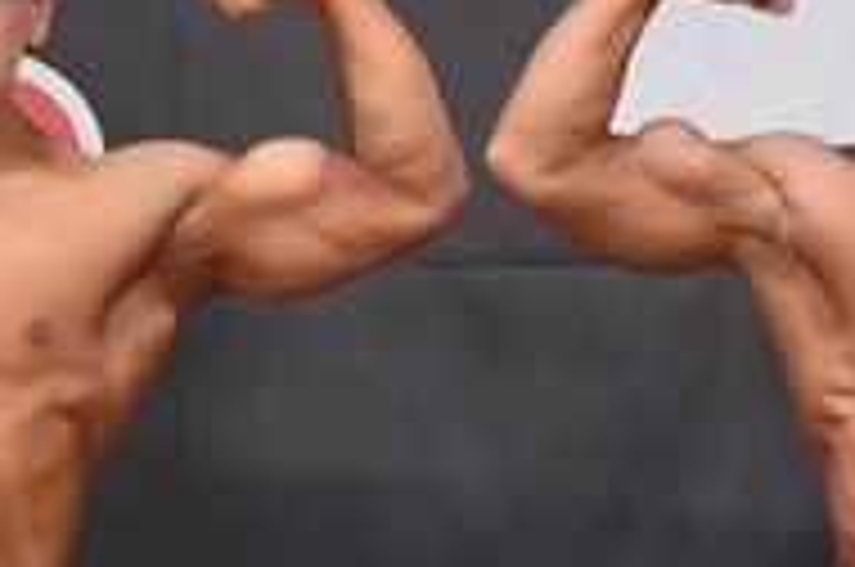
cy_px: 864
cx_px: 1703
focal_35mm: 918
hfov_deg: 2.2
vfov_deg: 1.5
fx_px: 21766
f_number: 5.6
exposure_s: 1/400
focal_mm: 150
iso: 6400
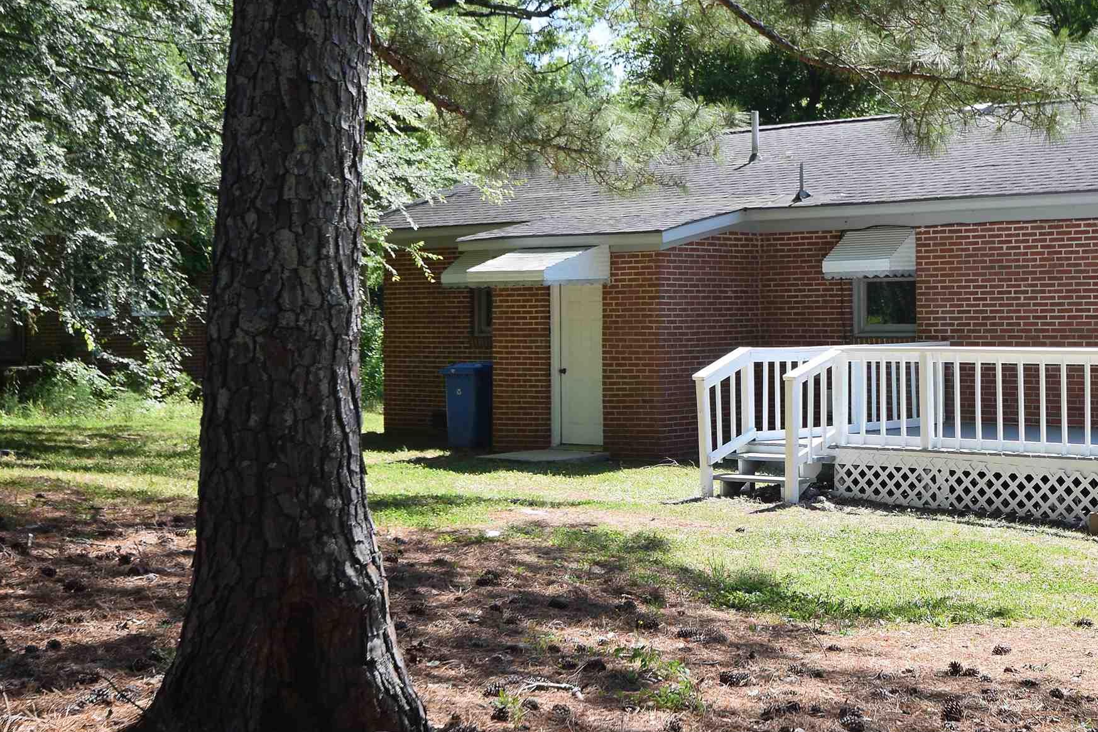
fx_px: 1769
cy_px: 276
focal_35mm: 58
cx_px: 719
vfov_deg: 23.3
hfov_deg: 34.2
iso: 100
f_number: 4.5
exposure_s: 1/250
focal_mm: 22
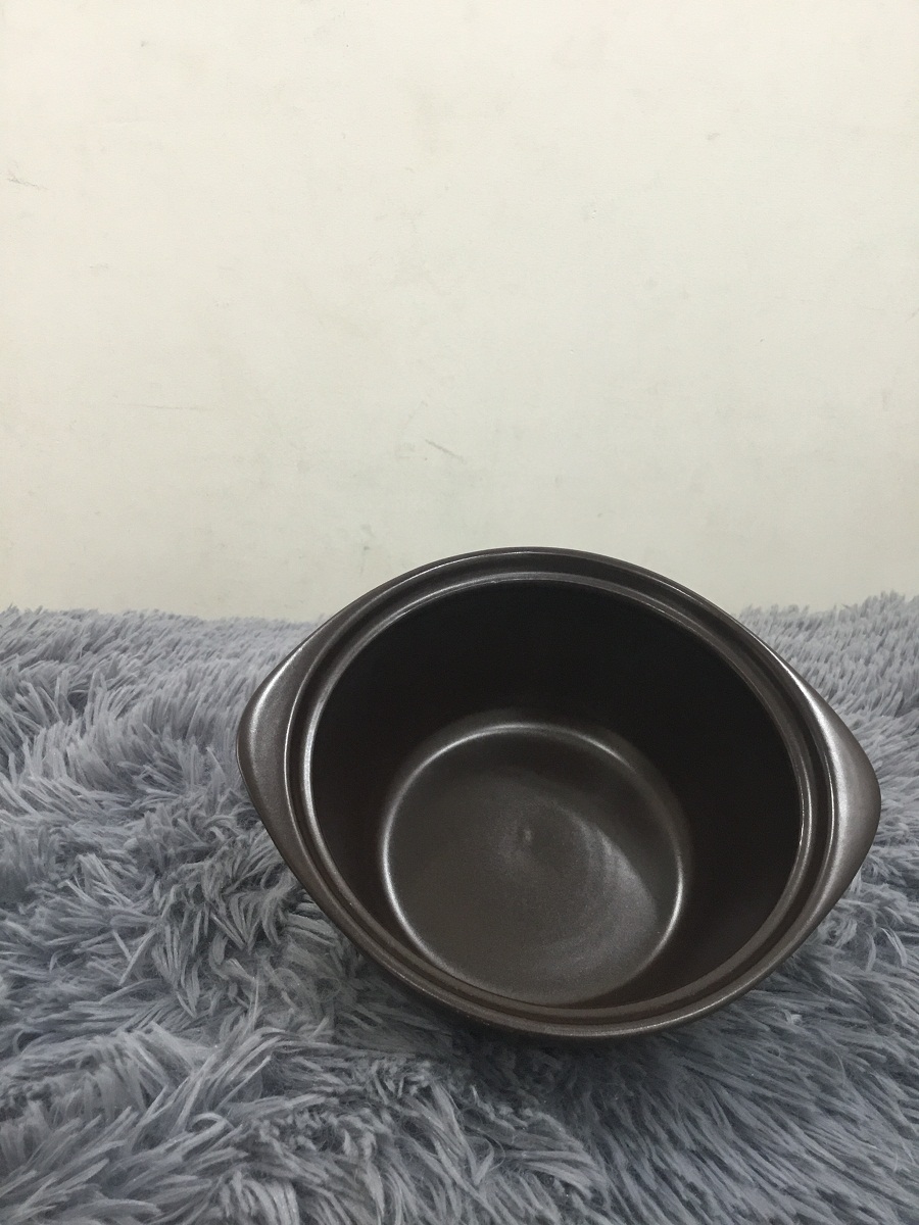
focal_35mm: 31
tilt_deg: -20.2
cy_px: 612
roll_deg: -0.3
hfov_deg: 45.4
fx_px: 1097
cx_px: 460
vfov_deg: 58.4
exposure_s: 1/33
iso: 125
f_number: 2.4
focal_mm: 3.3
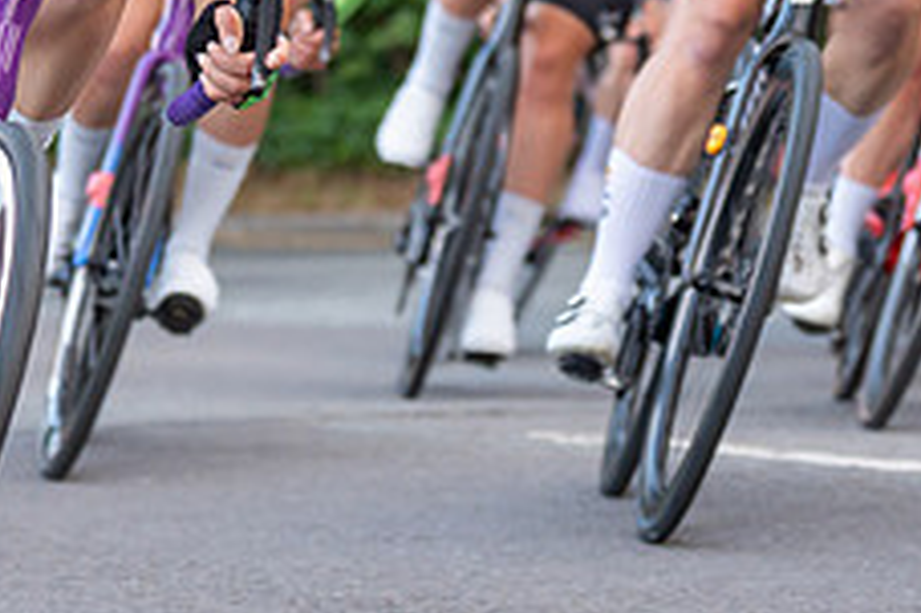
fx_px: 7311
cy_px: -101
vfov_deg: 4.8
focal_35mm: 286
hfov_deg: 7.2
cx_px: -32
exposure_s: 1/500
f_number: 3.2
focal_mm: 76
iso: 800
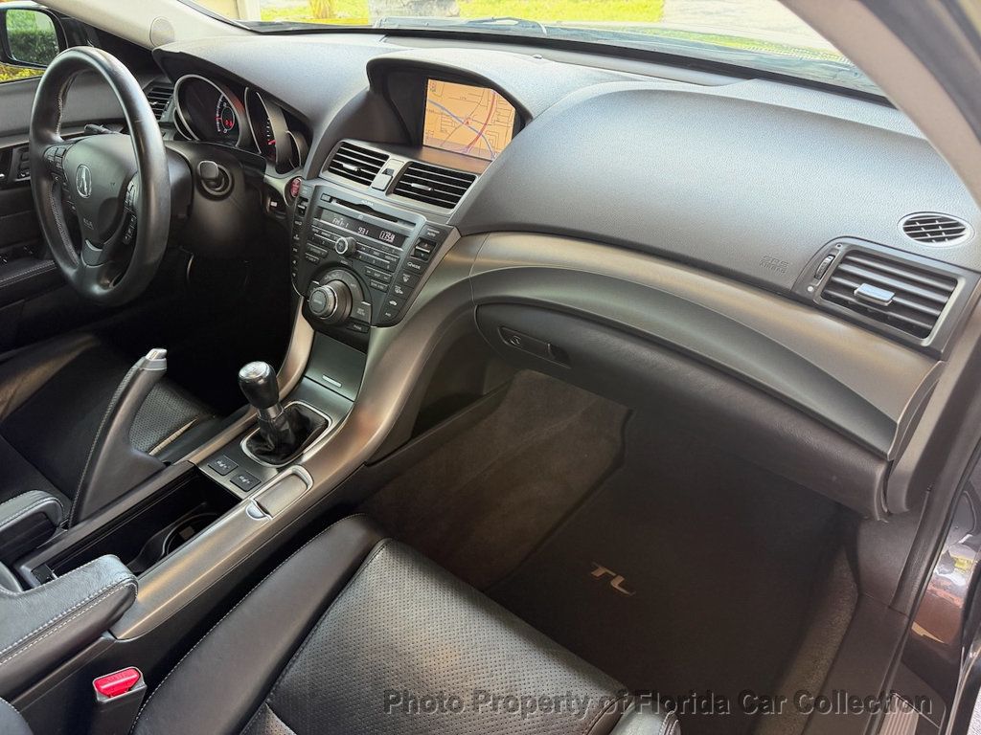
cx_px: 490
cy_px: 368
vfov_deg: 56.8
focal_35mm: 24
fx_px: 680
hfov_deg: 71.6
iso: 250
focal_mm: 6.76
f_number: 1.78
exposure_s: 1/60
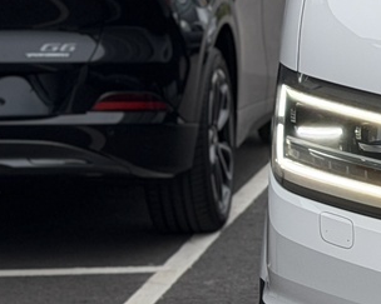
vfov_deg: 6.9
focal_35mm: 222
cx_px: 707
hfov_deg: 8.4
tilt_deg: -4.3
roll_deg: +2.0
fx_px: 2502
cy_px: -20
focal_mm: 6.76
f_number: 1.78
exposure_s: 1/846
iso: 64
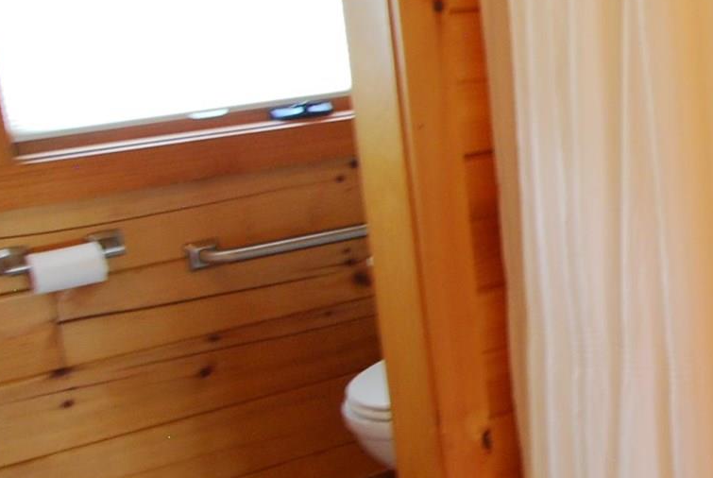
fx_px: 1210
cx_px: 941
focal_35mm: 61
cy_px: 217
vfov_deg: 22.3
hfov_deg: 27.2
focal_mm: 10
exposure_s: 1/13
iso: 400
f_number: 3.5
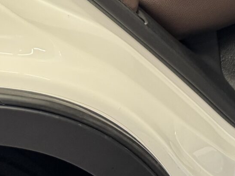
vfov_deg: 11.3
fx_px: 760
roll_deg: -0.6
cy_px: -227
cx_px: 346
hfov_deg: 16.2
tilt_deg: -13.8
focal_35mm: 112
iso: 320
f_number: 1.78
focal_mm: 6.76
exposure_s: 1/50
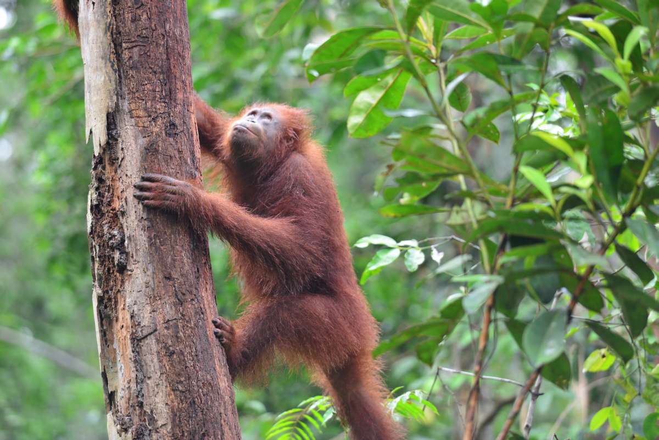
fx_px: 3571
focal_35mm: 195
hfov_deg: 10.5
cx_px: 330
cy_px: 220
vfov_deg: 7.0
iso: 560
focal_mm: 195
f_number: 2.8
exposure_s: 1/200
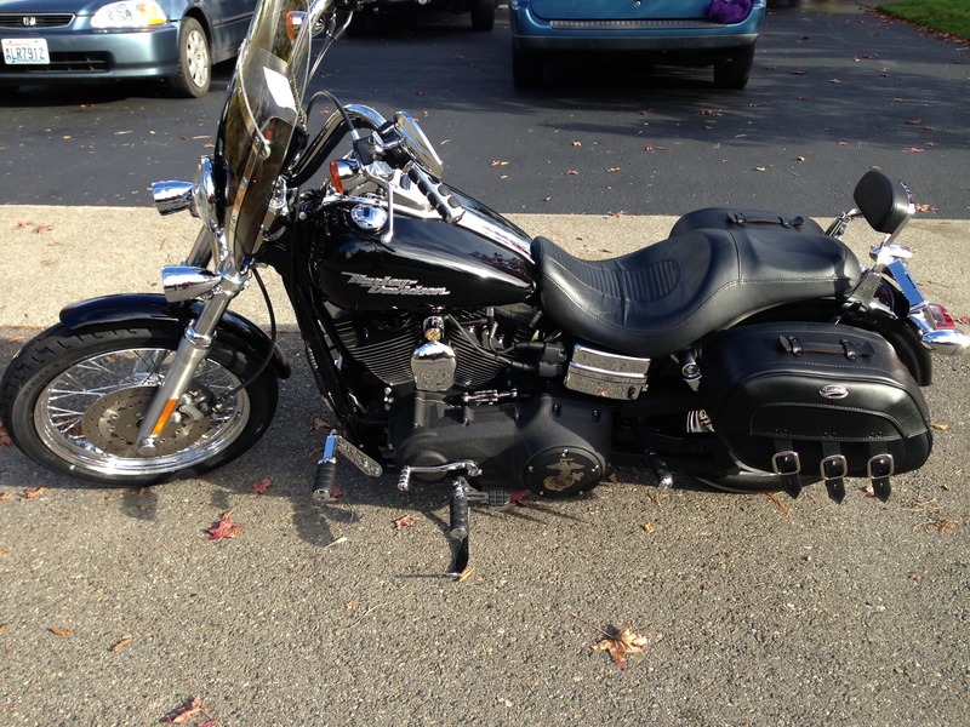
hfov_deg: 55.4
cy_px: 364
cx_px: 485
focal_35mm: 33
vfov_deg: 42.9
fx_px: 925
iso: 50
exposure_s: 1/300
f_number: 2.4
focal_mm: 4.12
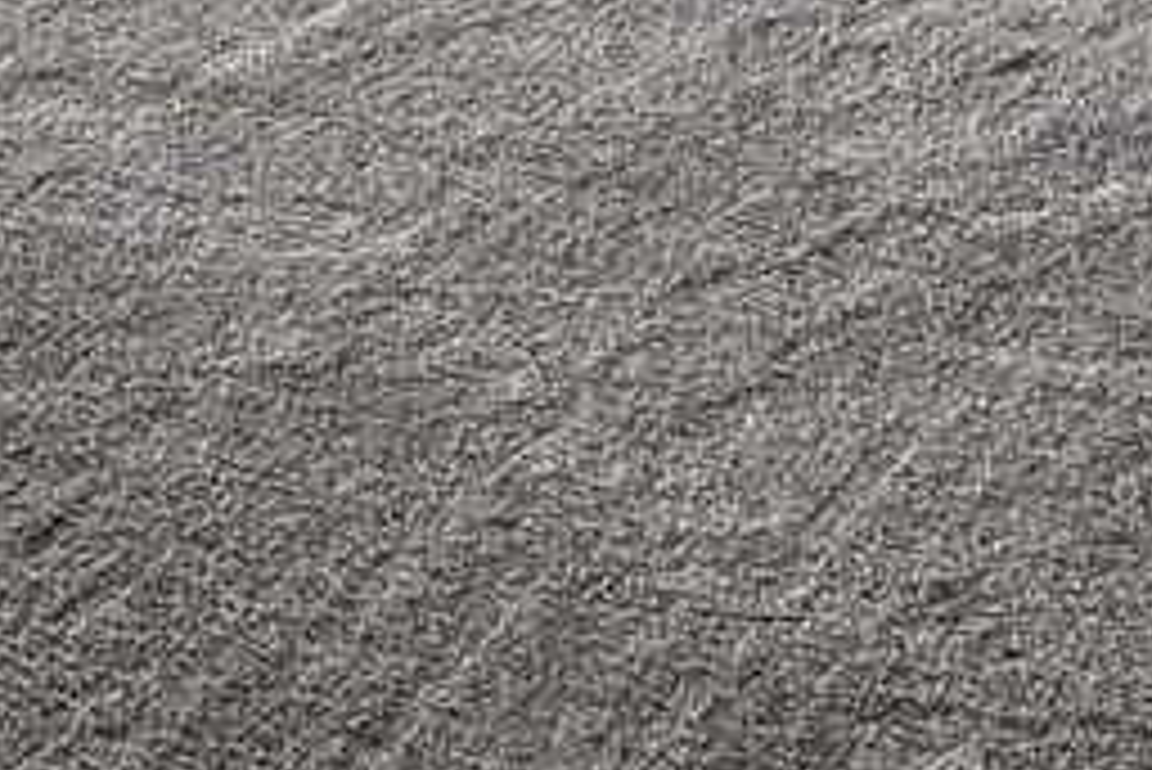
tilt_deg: -5.5
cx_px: -338
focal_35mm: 135
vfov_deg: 9.0
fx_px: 4322
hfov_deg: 14.5
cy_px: -1198
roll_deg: +1.7
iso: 125
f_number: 1.6
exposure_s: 1/107
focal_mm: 5.96
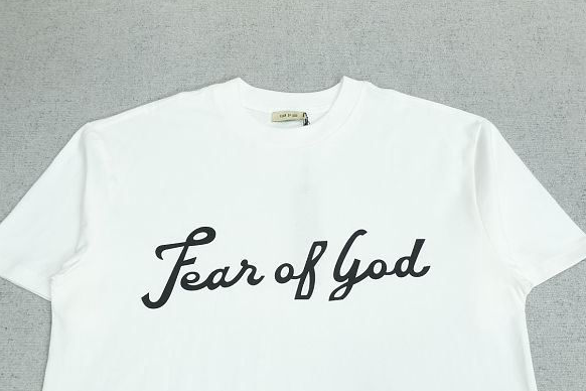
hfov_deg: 57.2
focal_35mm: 33
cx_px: 289
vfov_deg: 40.0
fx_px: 537
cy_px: 183
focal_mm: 16
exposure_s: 1/160
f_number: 8
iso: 1000
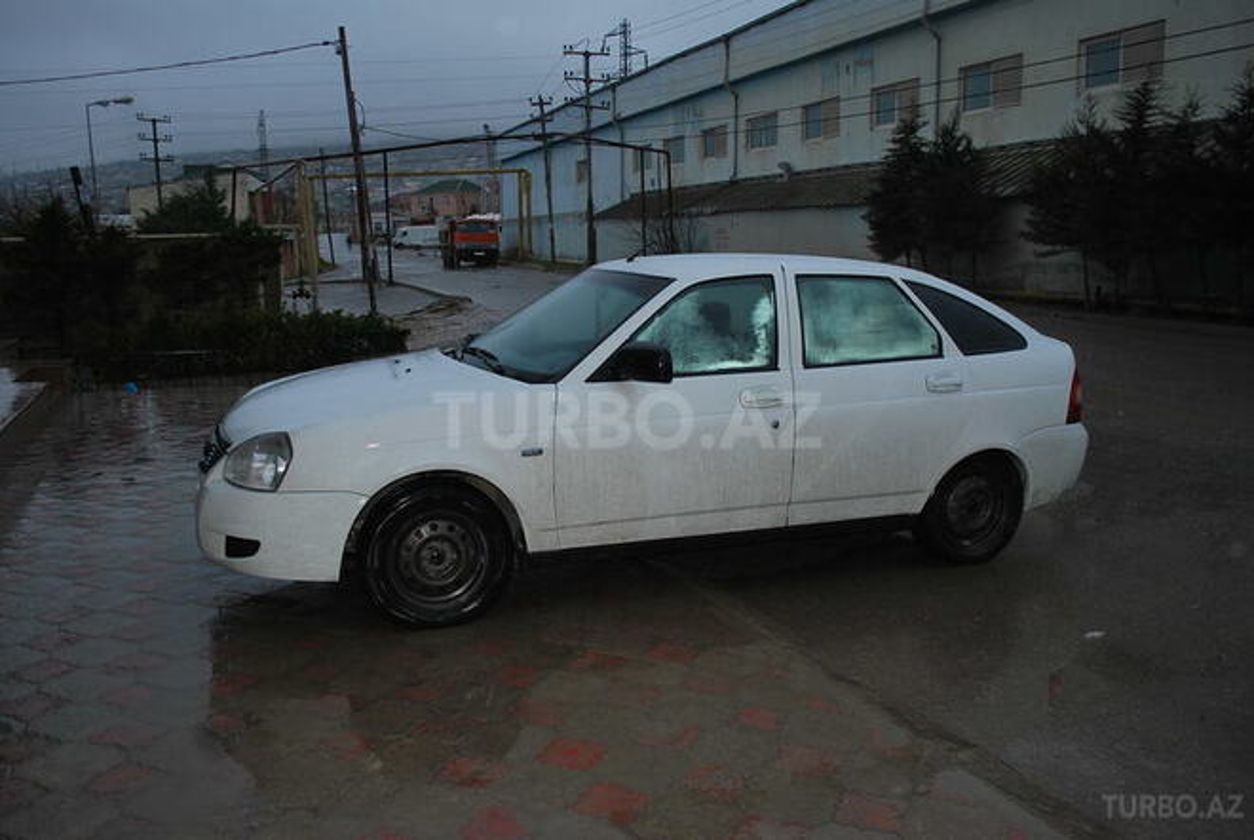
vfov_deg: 43.7
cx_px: 627
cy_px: 420
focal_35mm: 30
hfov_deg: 61.9
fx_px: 1046
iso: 200
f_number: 3.8
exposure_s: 1/60
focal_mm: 20
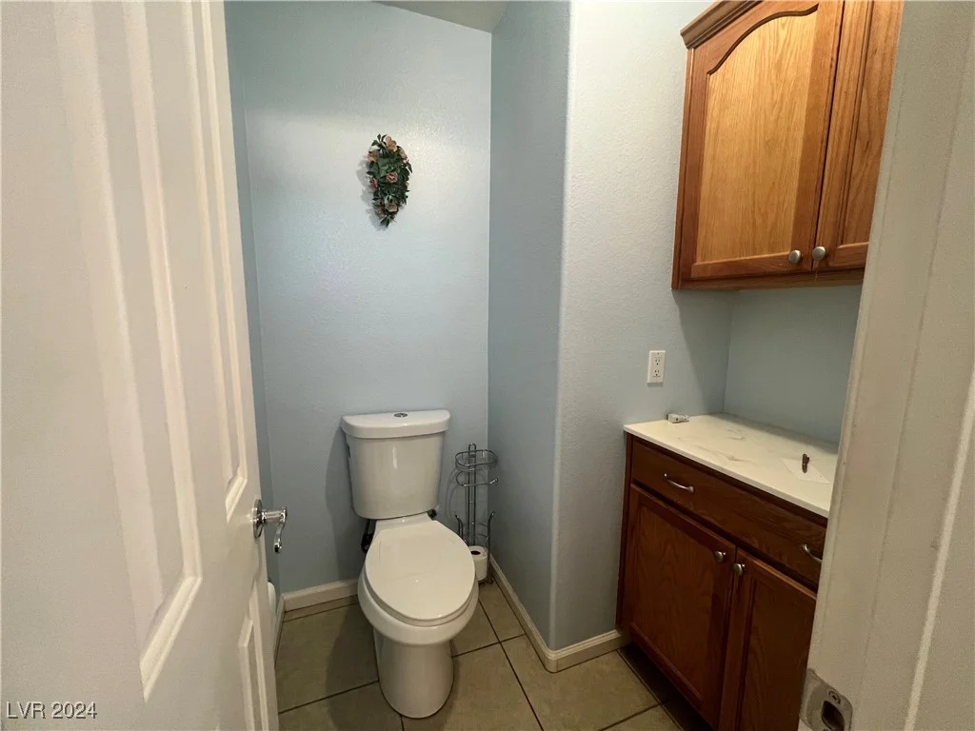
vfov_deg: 89.9
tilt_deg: -9.3
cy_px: 366
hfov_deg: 106.2
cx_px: 488
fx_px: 366
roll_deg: +0.1
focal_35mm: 13
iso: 125
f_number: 1.8
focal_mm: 1.57
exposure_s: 1/60
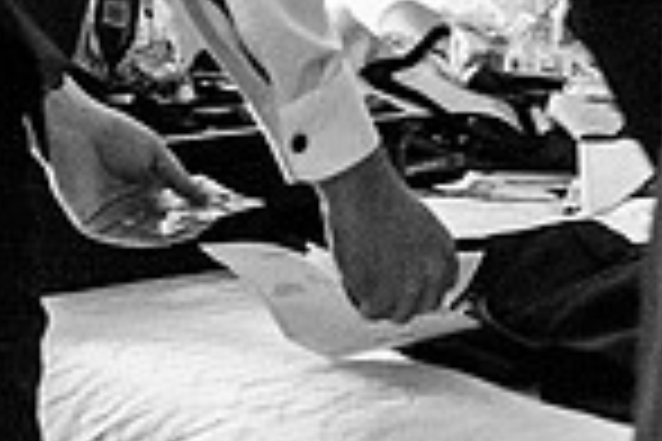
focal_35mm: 415
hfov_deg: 5.0
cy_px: -414
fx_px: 7631
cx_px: 153
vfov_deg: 3.3
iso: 2000
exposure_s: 1/400
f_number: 4
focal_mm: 105
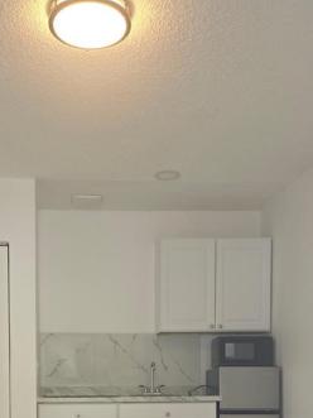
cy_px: 404
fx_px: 603
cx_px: 98
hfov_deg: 28.8
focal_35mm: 50
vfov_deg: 35.1
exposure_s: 1/120
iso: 50
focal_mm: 5.4
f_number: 1.8
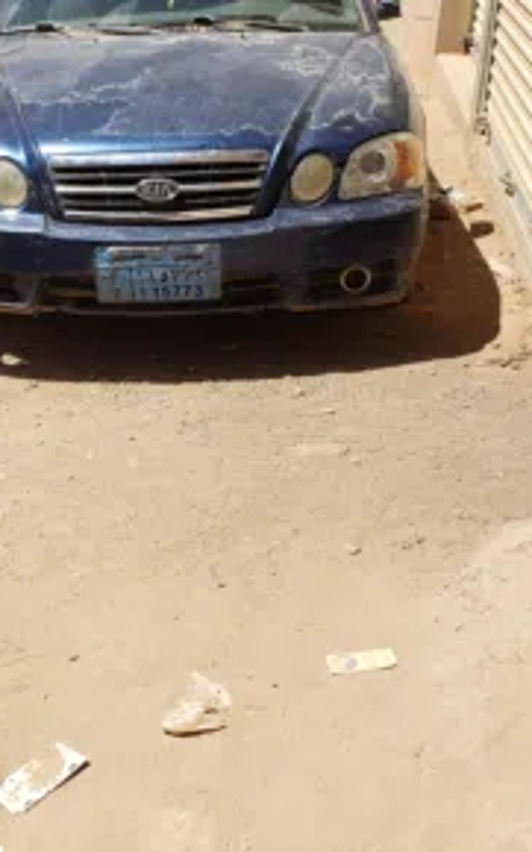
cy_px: 329
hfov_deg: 32.8
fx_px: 882
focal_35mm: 38
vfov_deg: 51.1
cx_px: 121
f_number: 2.4
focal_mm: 4.3
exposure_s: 1/1501
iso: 50
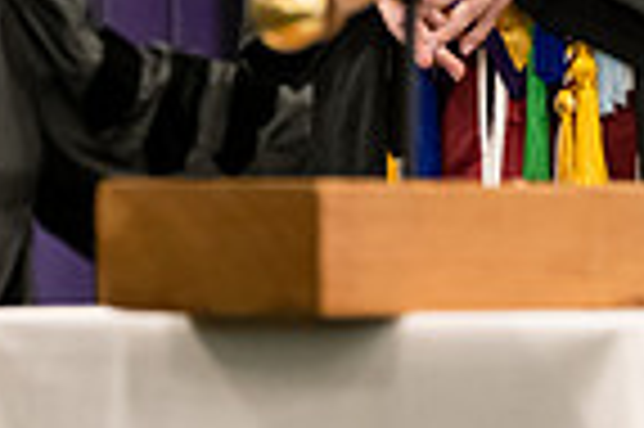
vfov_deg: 3.9
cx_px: 230
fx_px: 6236
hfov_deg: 5.9
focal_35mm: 349
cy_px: -372
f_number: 3.2
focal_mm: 86
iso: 3200
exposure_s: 1/200
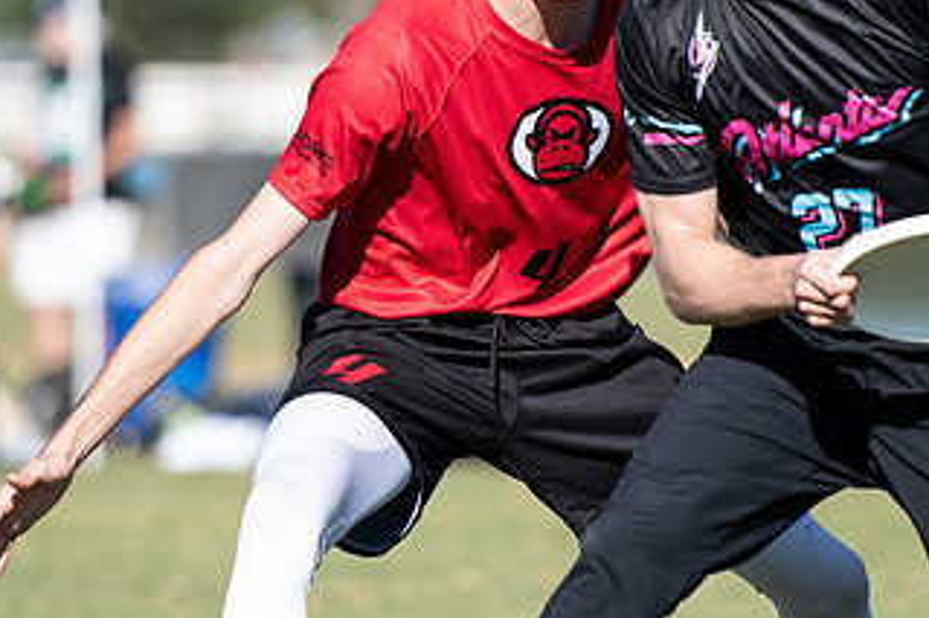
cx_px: 499
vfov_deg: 2.5
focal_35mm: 544
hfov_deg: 3.8
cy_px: 207
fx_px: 14030
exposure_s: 1/4000
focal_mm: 200
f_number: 2.8
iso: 200
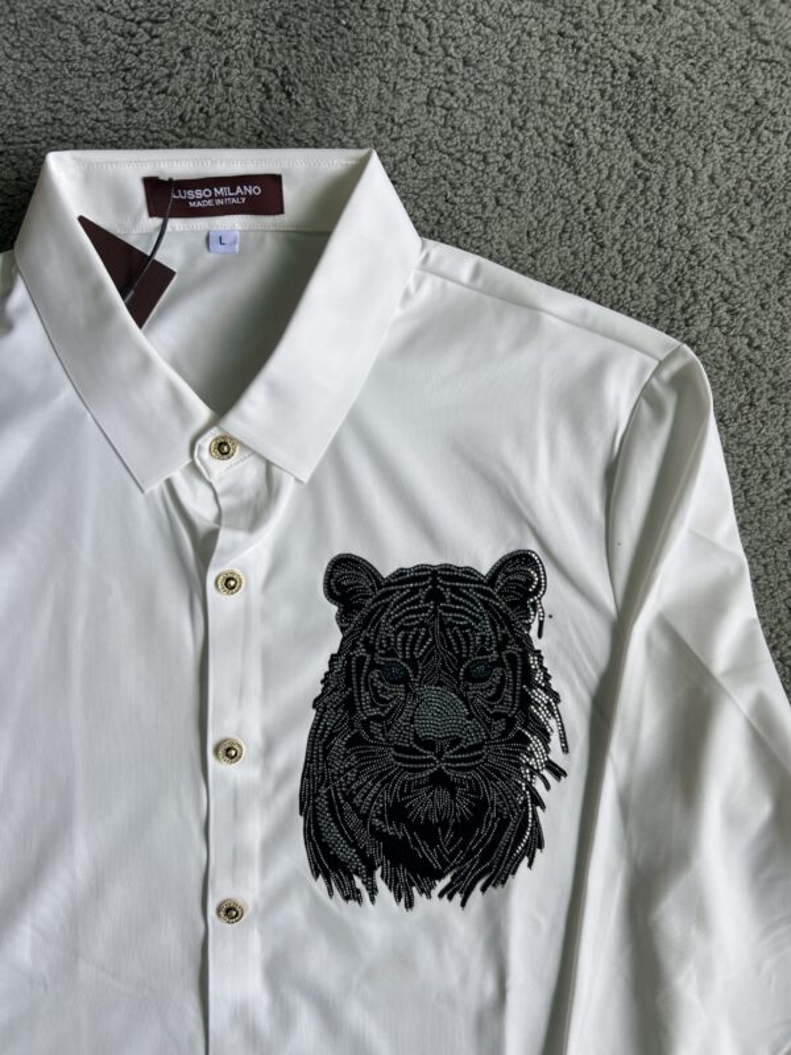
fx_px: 792
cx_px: 396
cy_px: 528
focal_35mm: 26
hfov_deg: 53.1
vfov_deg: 67.3
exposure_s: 1/461
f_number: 1.5
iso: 50
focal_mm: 5.7
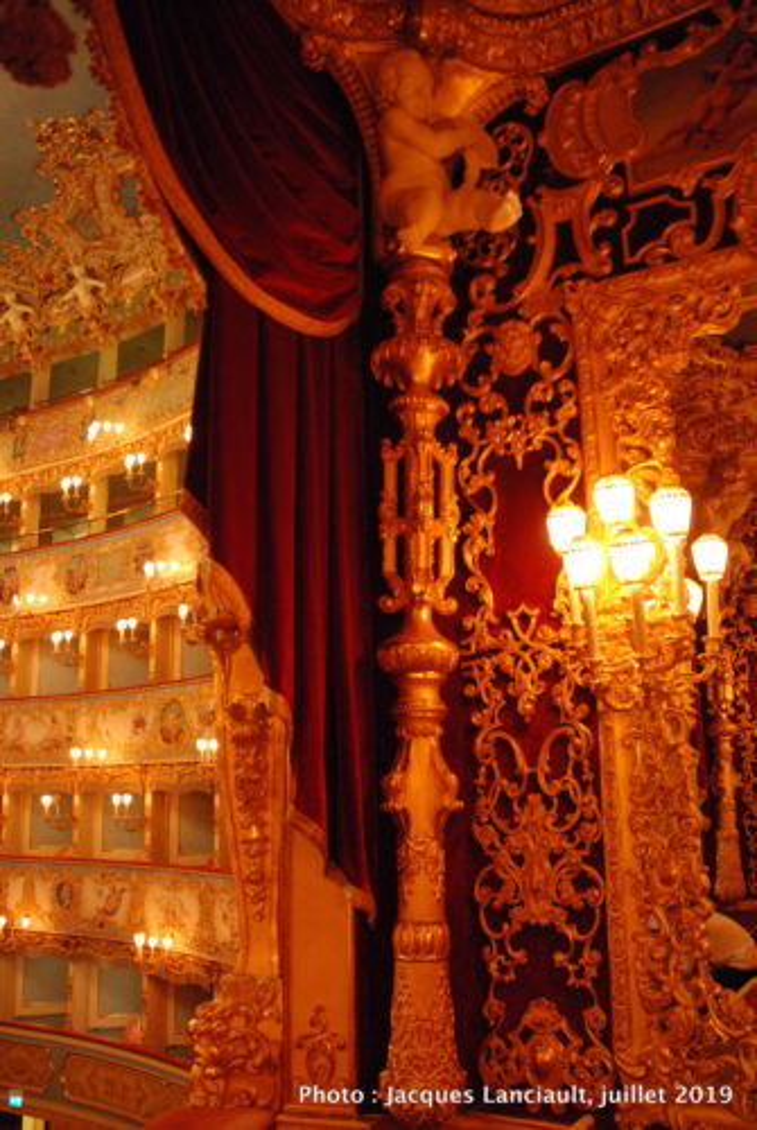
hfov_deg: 48.1
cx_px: 378
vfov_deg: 67.3
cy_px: 565
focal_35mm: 27
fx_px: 849
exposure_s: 1/15
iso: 1600
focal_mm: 18
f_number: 3.5
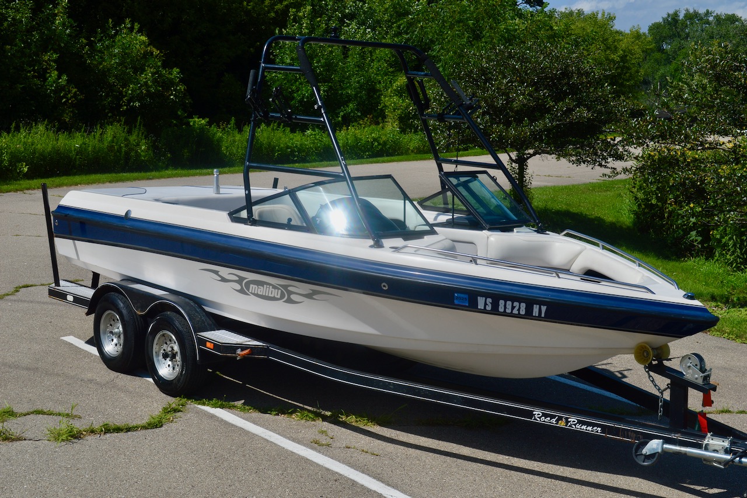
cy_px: 249
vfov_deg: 25.7
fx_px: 1089
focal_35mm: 52
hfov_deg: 37.9
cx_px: 374
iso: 100
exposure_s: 1/400
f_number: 10
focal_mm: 35
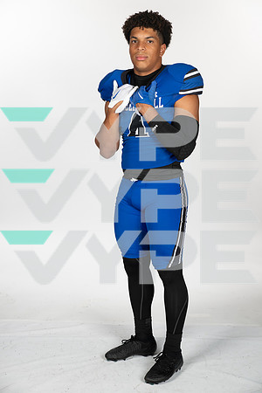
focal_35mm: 62
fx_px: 677
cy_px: 196
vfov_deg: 32.4
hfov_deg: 21.9
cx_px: 131
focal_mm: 62
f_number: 7.1
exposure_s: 1/400
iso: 250
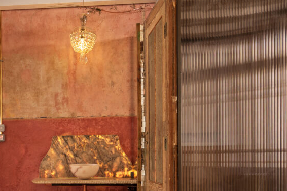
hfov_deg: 47.7
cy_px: 154
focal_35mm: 38
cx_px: 54
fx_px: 303
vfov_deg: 33.9
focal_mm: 14
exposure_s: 15
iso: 100
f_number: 8
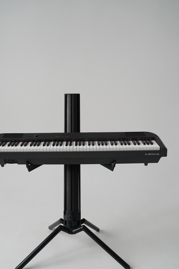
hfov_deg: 38.8
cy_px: 145
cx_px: 75
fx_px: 254
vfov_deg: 55.7
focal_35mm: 34
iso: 2000
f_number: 5
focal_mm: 29
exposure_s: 1/125
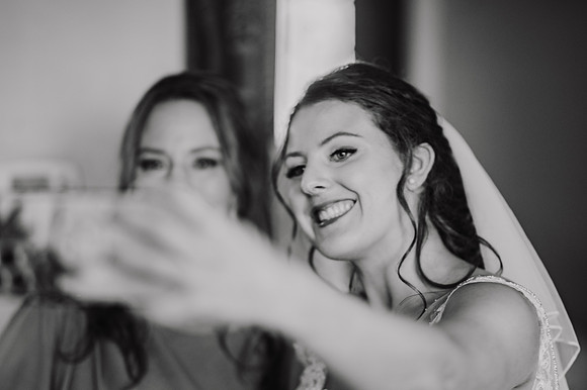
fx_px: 1451
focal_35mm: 89
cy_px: 195
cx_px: 294
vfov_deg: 15.3
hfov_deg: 22.9
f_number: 1.4
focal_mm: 85
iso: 125
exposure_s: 1/125
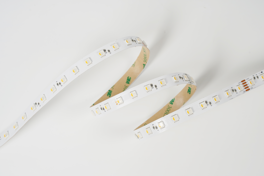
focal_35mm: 103
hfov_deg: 19.8
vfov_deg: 13.3
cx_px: 148
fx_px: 755
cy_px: 92
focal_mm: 88
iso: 100
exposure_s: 1/125
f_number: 14
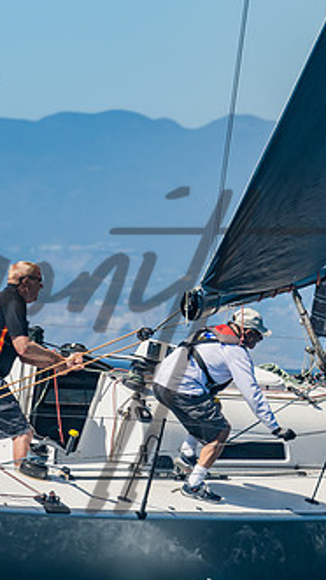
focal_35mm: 432
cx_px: 147
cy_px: 309
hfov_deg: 2.8
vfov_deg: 5.0
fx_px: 6644
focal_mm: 180
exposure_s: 1/500
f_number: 6.3
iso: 160
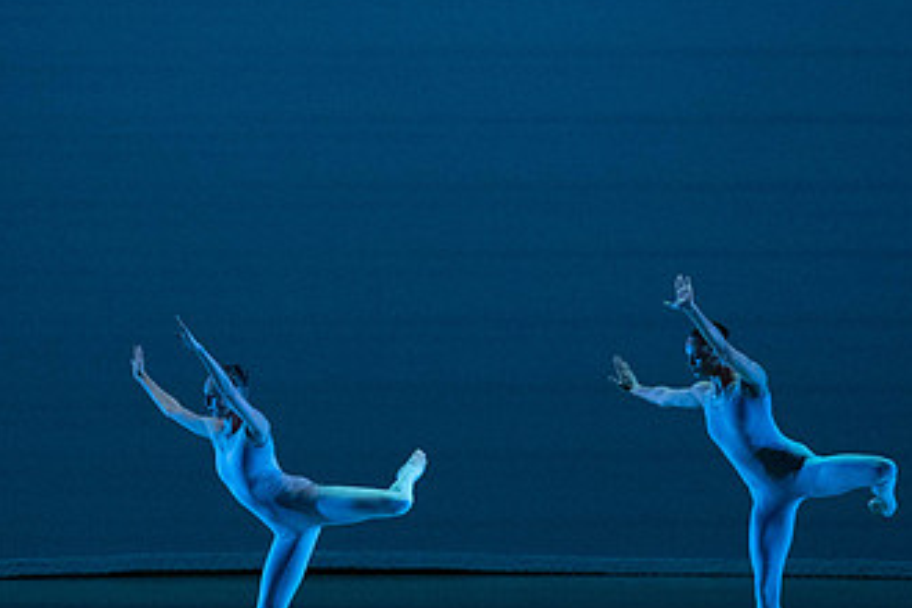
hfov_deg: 7.2
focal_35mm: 288
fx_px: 7295
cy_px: 386
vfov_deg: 4.8
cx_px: 312
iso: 16000
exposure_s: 1/400
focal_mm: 164
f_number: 5.6
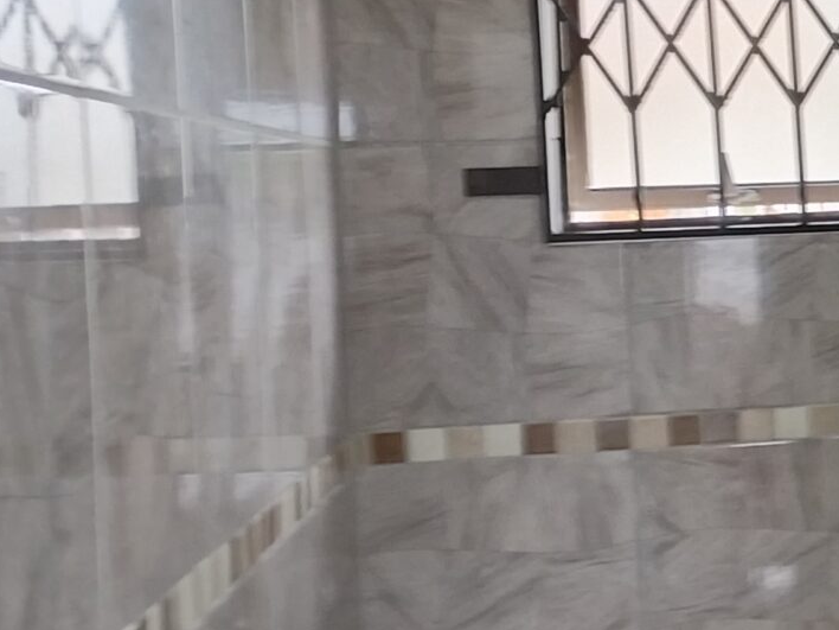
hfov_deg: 18.6
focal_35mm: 94
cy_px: 274
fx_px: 2278
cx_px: 1225
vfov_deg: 15.7
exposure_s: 1/20
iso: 536
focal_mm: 4.25
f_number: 1.8
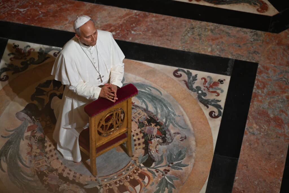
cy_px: 96
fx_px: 1605
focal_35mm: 200
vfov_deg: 6.9
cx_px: 144
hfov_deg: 10.3
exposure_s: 1/250
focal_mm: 200
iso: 1800
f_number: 2.8
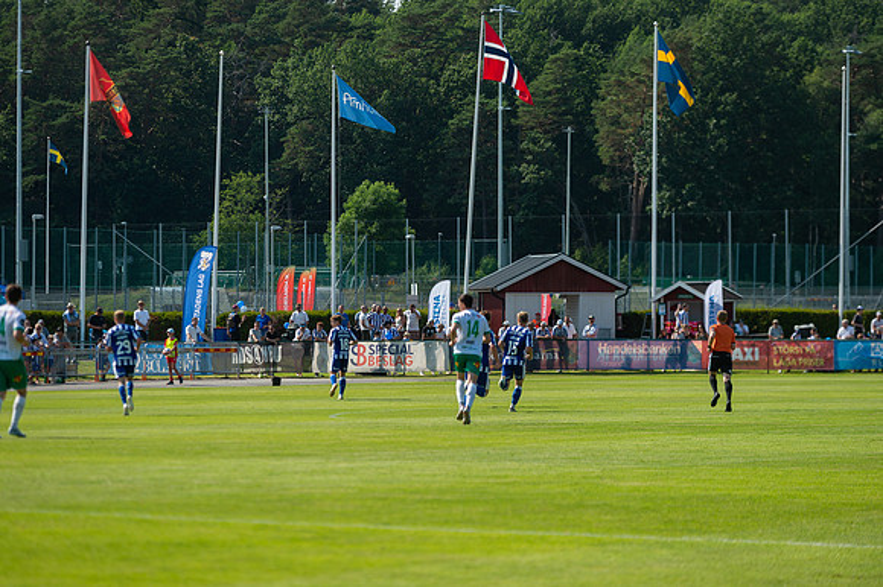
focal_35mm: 162
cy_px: 294
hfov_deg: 12.7
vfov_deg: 8.5
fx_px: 3962
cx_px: 442
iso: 180
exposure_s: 1/2000
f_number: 3.2
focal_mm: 160
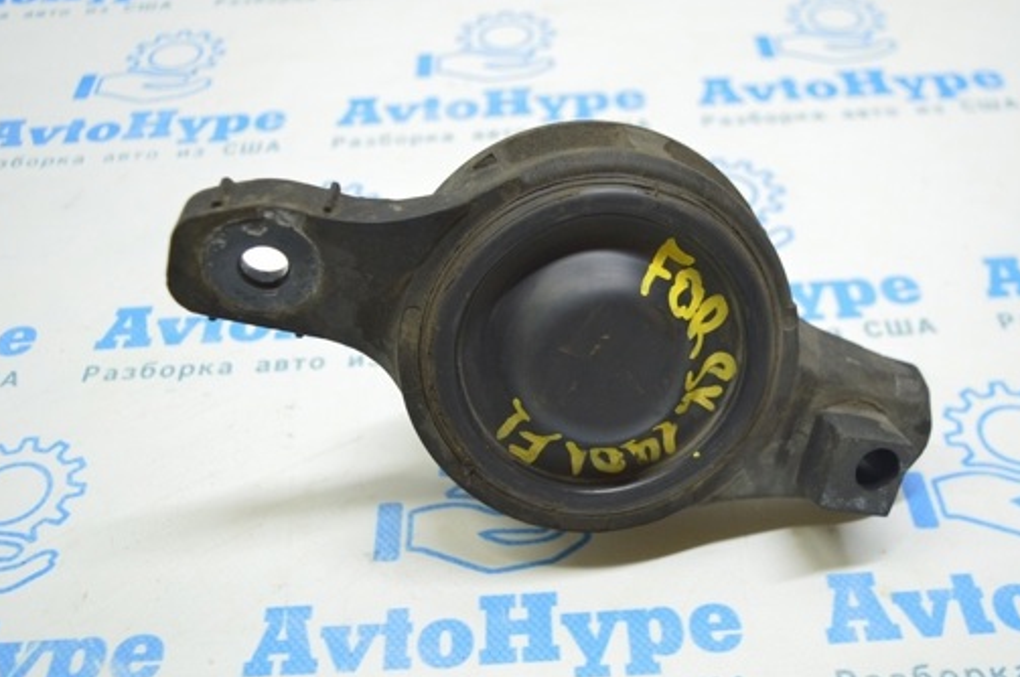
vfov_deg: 31.8
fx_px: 1188
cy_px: 331
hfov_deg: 46.4
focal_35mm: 42
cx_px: 535
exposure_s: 1/40
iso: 400
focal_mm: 22
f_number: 3.8
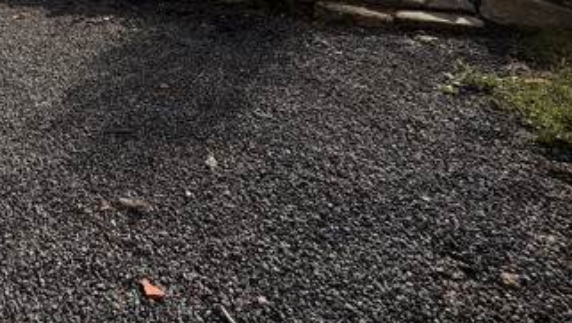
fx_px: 577
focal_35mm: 38
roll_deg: +0.8
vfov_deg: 23.8
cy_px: -178
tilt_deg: +4.2
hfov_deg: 45.3
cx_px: 11
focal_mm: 2.22
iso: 32
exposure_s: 1/1613
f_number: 2.2
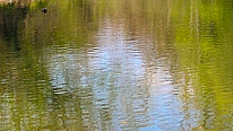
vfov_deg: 4.2
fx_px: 1761
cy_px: -117
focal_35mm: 285
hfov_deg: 7.5
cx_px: 236
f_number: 1.4
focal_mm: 35
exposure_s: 1/400
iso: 640
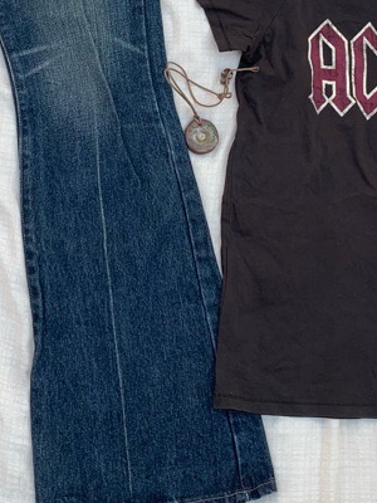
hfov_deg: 22.6
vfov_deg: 28.8
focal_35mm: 65
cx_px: 163
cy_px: 65
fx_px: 944
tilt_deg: -80.5
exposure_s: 1/142
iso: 25
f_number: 1.8
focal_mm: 4.25
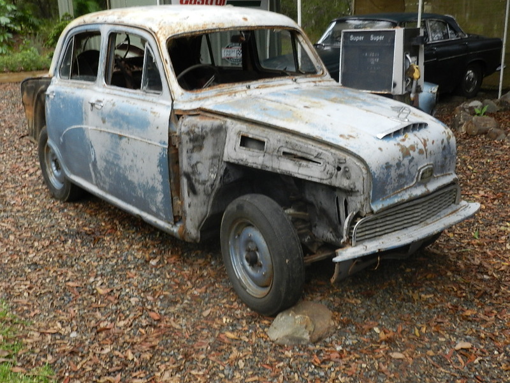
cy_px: 192
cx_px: 255
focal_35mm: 38
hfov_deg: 49.0
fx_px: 560
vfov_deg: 37.7
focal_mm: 6.7
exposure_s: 1/30
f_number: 4
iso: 220
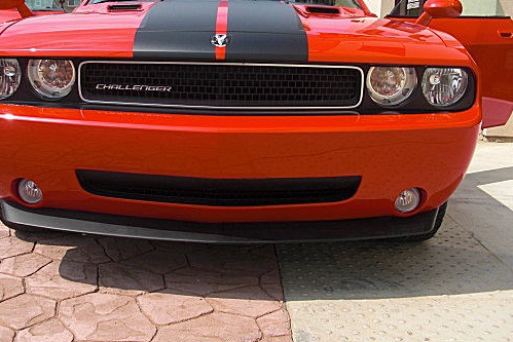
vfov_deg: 28.0
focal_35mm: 48
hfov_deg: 41.0
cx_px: 225
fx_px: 684
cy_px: 122
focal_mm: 6.3
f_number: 2.8
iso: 50
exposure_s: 1/800
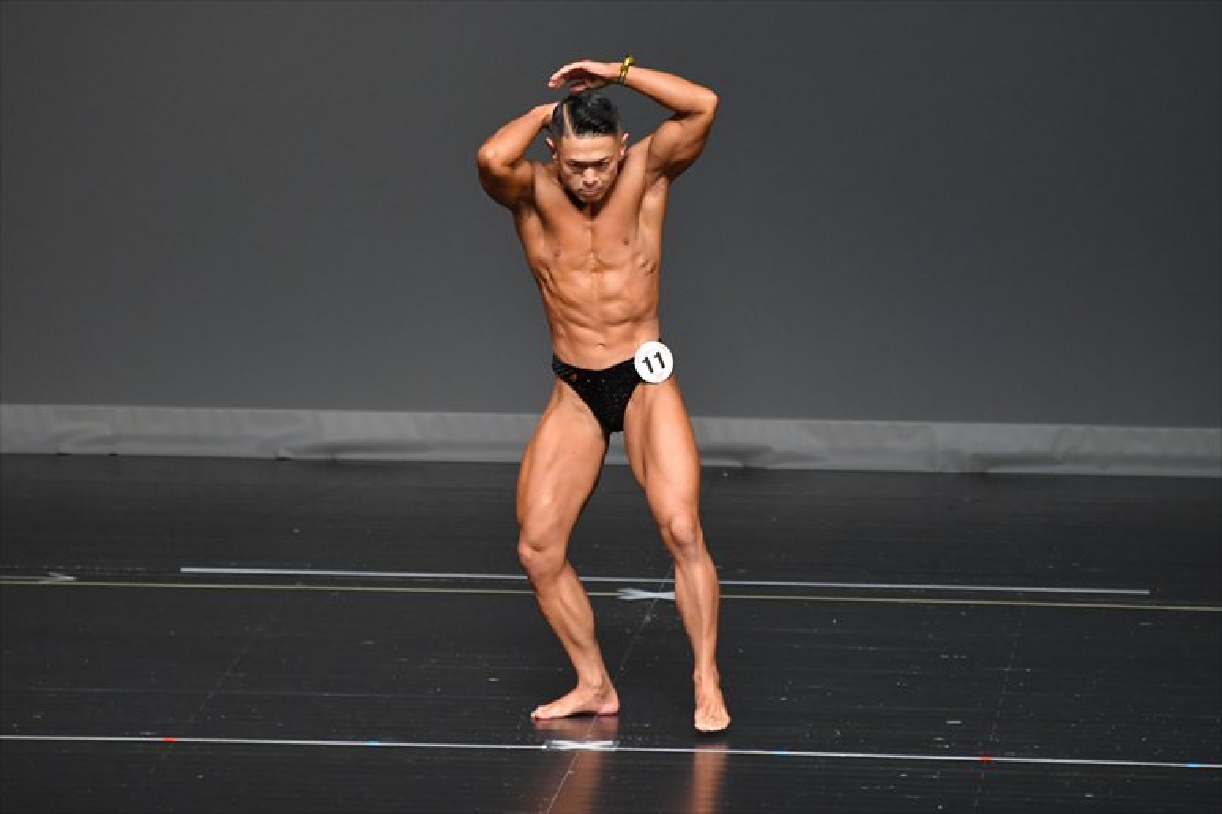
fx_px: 11705
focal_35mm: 345
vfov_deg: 4.0
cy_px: 407
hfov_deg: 6.0
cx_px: 611
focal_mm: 230
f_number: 5.6
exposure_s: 1/400
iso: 2500
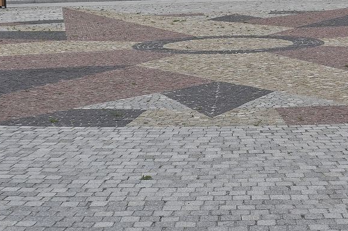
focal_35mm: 103
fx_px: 995
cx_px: 216
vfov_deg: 13.3
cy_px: 155
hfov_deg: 19.8
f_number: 5.6
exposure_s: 1/1000
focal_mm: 20
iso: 500
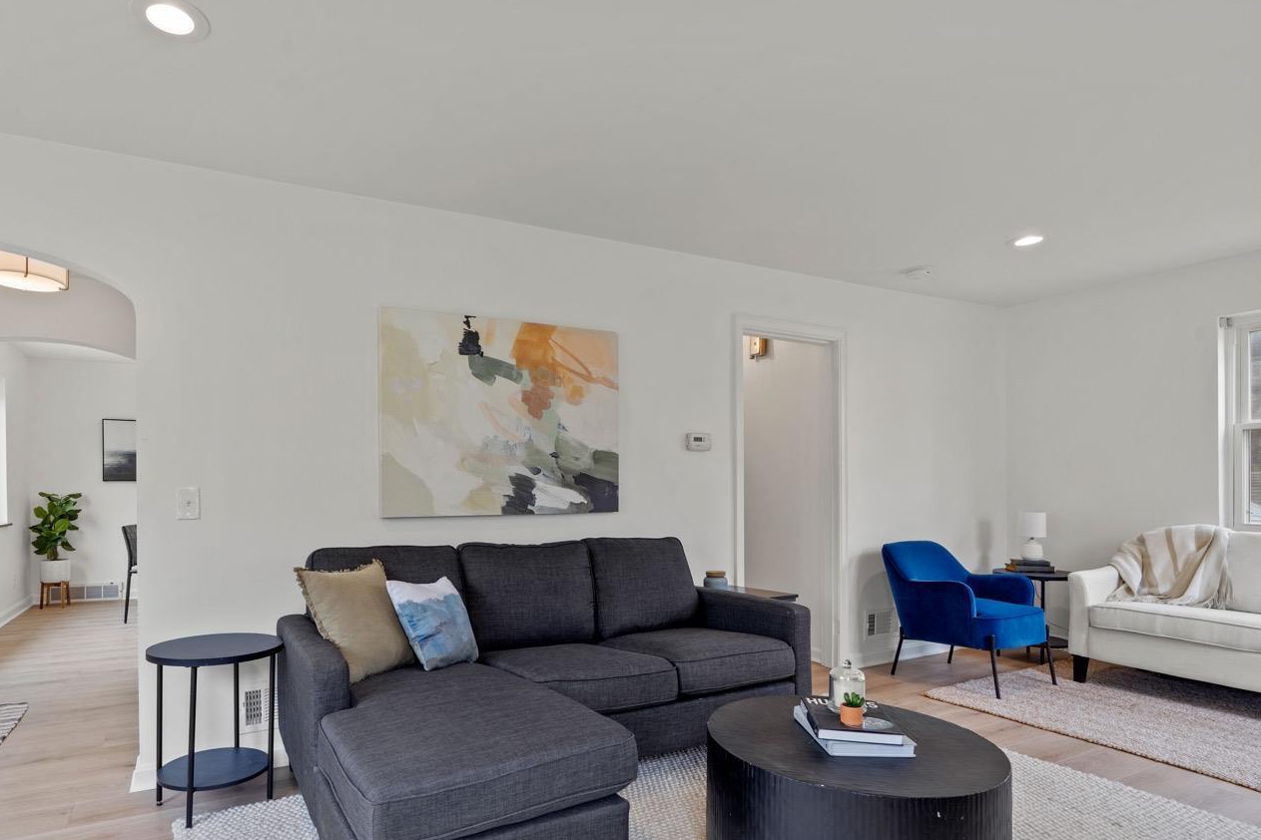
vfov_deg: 64.3
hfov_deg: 86.2
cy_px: 471
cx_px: 530
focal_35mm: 19
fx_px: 665
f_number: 9
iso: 200
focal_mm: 16
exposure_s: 1/3
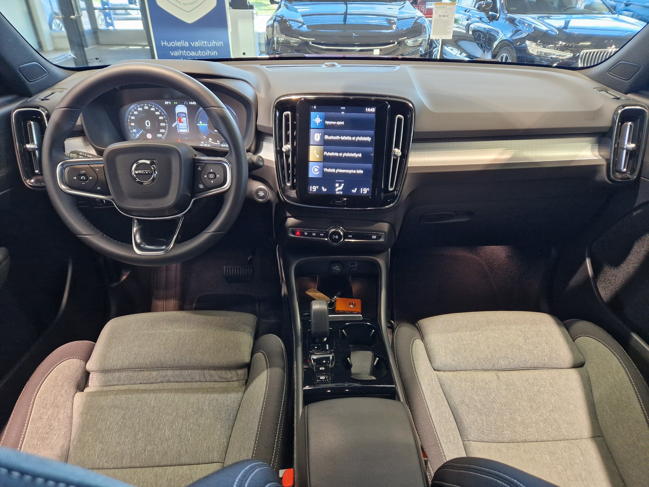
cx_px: 324
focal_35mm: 23
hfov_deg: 73.9
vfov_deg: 58.9
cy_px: 244
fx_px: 431
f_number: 1.8
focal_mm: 5.4
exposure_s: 1/100
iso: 320
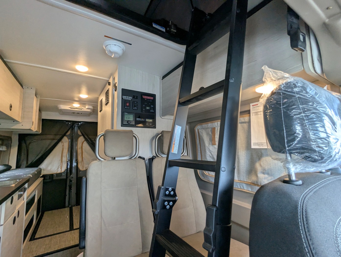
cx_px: 170
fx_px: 158
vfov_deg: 78.2
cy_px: 128
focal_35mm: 16
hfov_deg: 94.4
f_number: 2.2
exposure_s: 1/102
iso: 131
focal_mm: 2.35
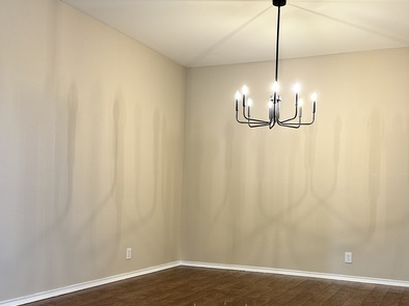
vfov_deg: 36.5
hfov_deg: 47.6
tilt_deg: -0.1
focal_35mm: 39
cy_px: 200
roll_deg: -2.5
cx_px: 248
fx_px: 461
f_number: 1.78
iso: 125
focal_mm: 6.86
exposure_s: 1/60
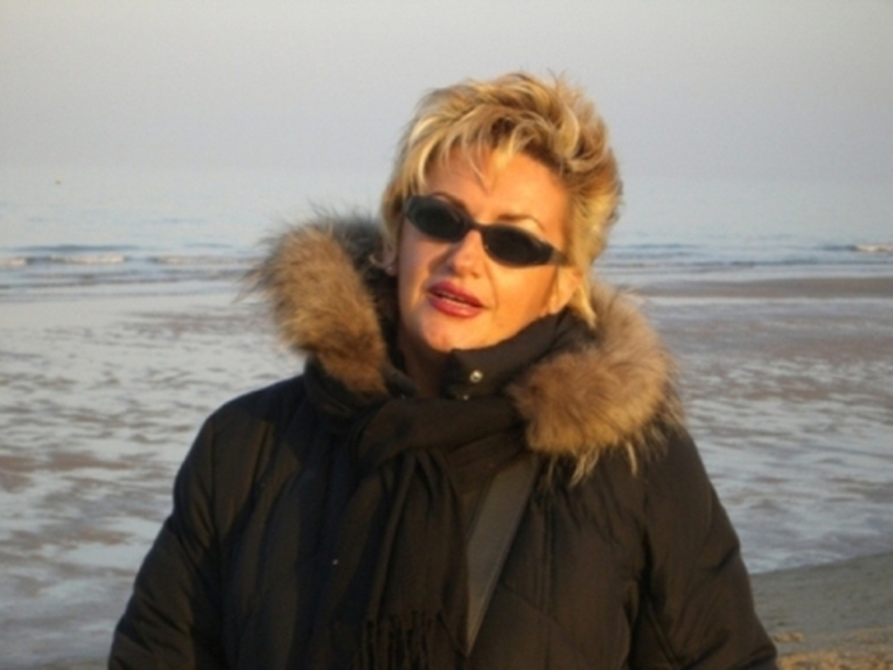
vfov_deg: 13.0
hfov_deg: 17.3
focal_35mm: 114
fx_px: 2941
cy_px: 335
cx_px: 446
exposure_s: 1/250
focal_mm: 18.6
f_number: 5.2
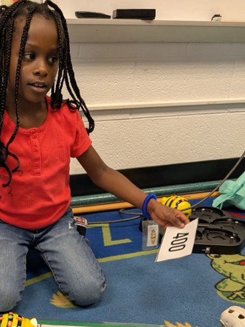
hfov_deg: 27.7
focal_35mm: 51
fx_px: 481
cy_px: 270
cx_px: 34
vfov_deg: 36.0
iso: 138
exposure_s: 1/121
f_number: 1.73
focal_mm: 4.38
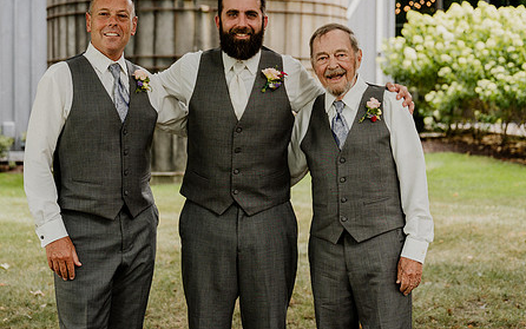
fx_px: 1290
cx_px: 226
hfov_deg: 23.0
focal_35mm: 90
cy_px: 140
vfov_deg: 14.5
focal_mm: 57
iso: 125
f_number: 3.2
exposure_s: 1/200
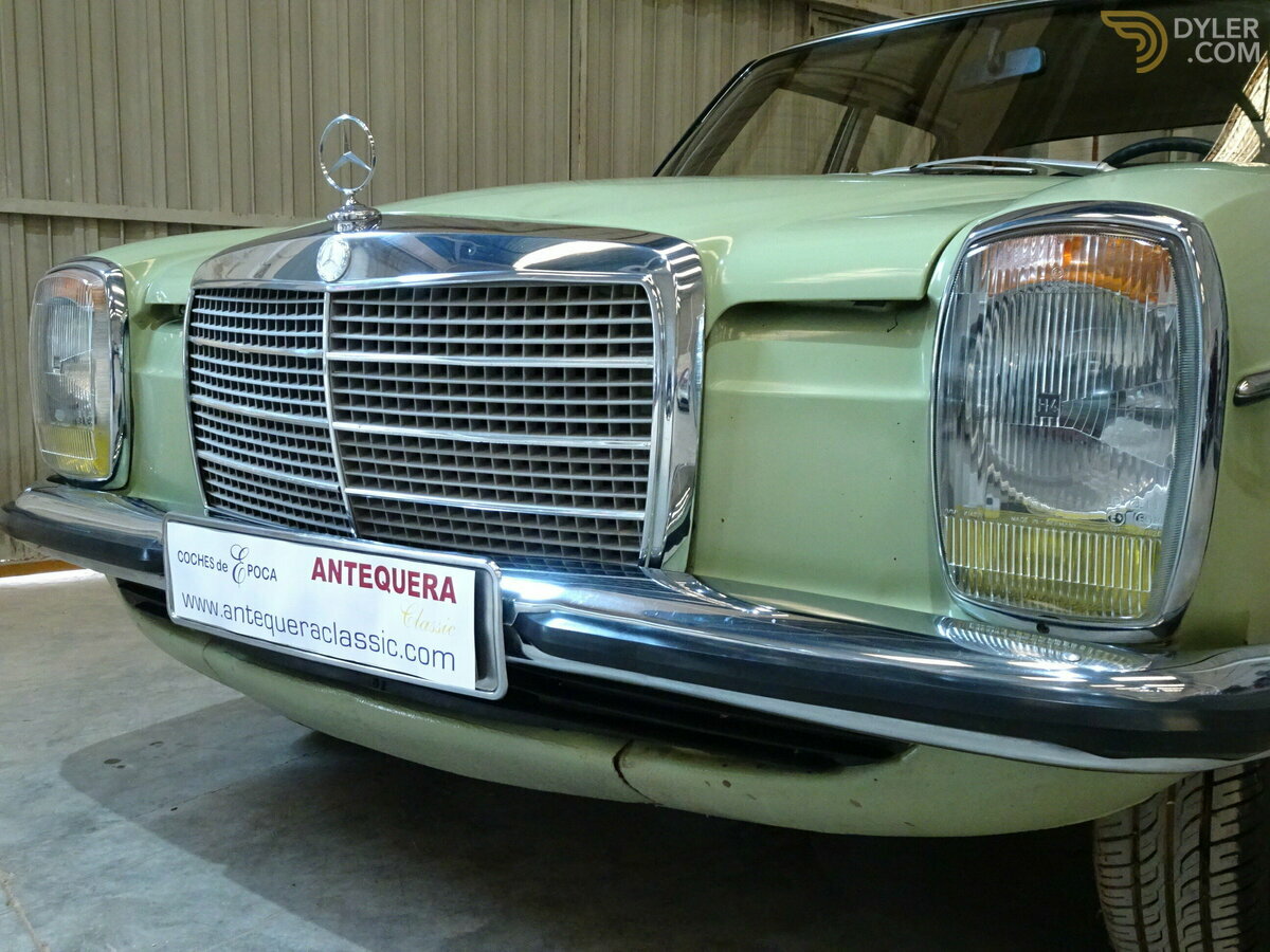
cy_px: 476
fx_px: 1174
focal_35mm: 32
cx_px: 635
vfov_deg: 44.2
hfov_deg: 56.8
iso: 800
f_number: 4
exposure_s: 1/30
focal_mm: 5.43
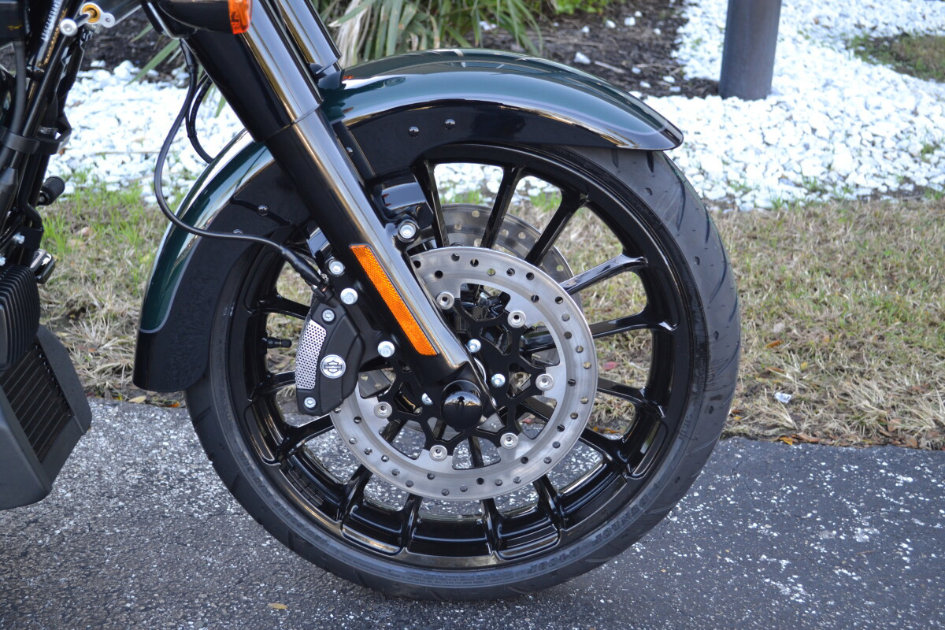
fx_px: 1378
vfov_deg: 25.8
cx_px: 472
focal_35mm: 52
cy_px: 315
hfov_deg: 37.9
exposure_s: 1/100
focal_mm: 35
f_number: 5
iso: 400
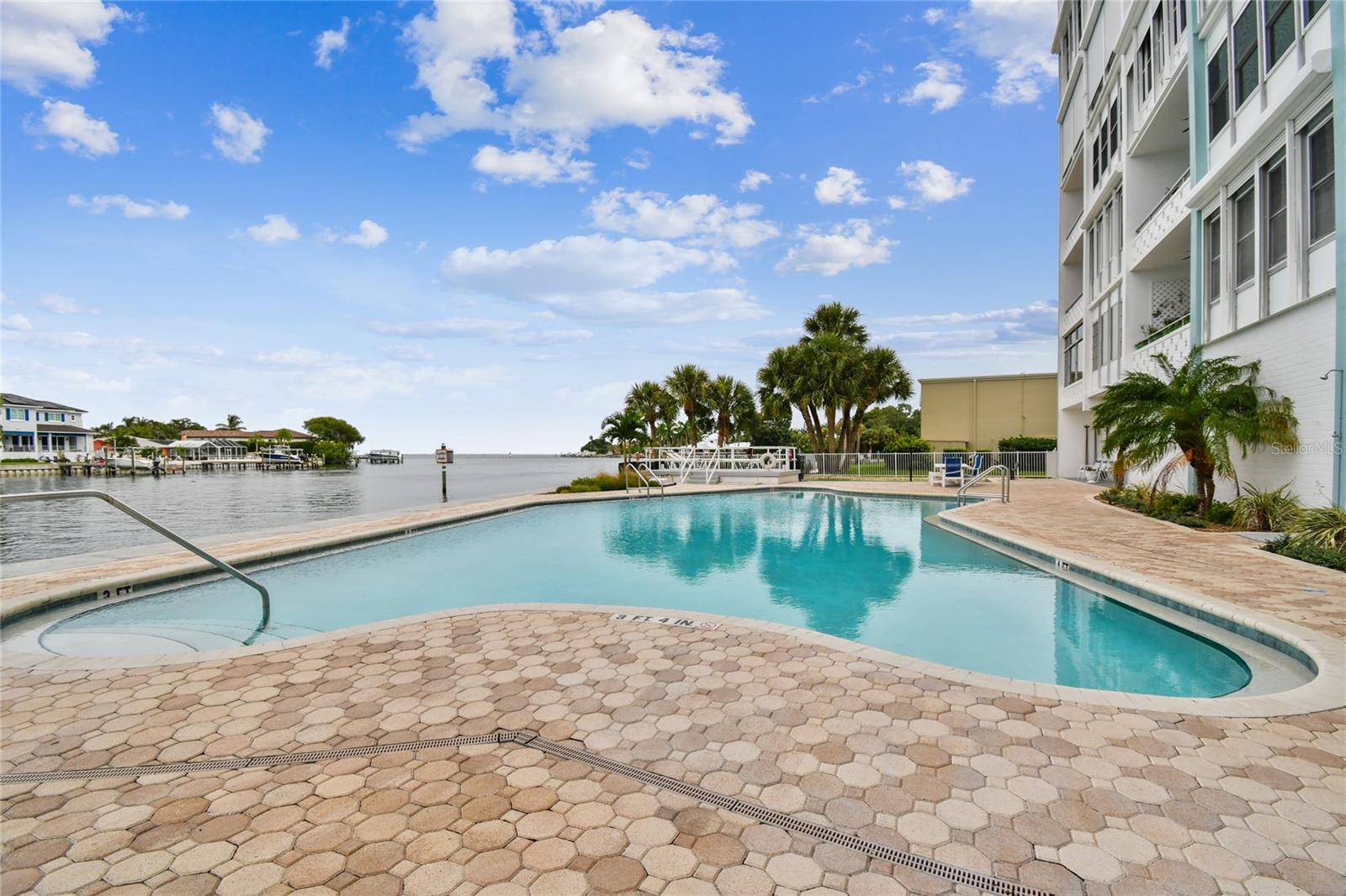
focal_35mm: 15
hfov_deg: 100.4
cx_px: 673
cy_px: 448
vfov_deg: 77.3
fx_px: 561
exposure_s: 1/500
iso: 100
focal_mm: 10
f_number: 7.1
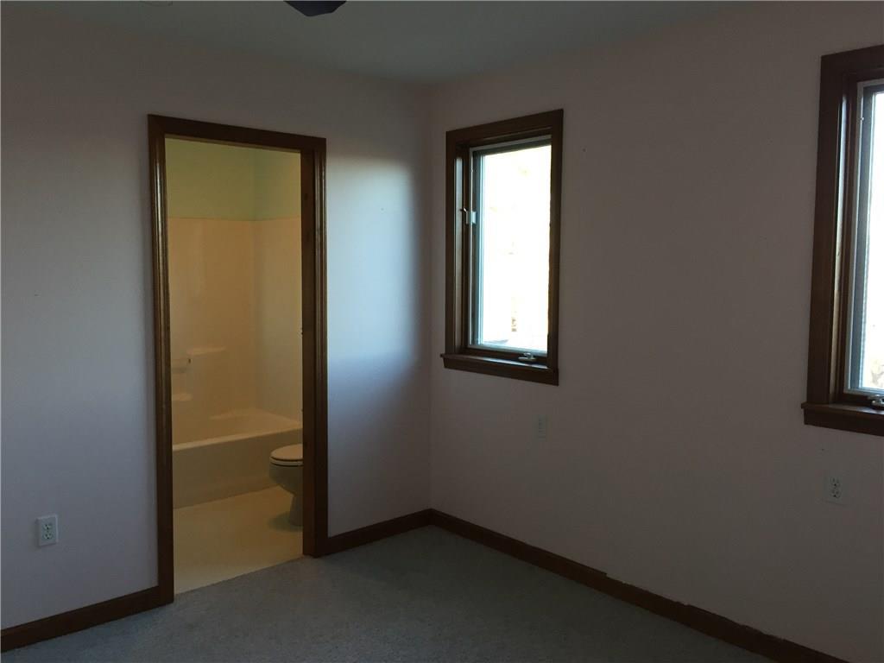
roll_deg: +0.0
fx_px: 741
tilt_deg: -3.0
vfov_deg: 48.2
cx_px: 442
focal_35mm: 29
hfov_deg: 61.7
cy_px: 332
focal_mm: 4.15
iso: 80
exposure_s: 1/30
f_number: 2.2
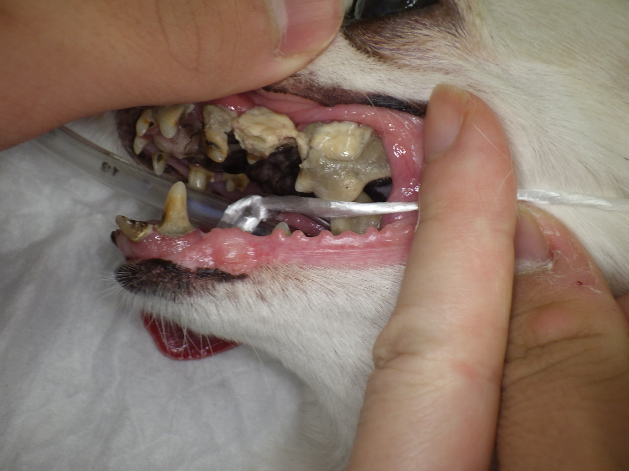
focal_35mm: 34
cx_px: 314
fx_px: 618
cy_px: 236
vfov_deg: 41.8
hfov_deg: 54.0
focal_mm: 6.1
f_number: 3.8
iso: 125
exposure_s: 1/60
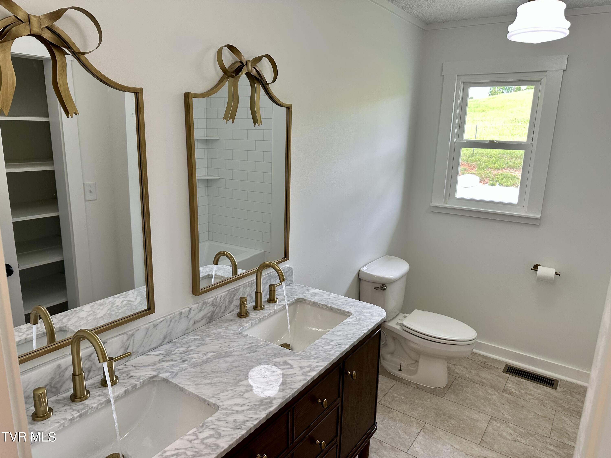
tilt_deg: -13.8
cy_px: 229
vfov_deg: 56.8
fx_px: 424
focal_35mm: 24
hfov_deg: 71.6
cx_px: 306
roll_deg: -1.4
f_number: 1.78
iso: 100
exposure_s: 1/120
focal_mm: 6.86
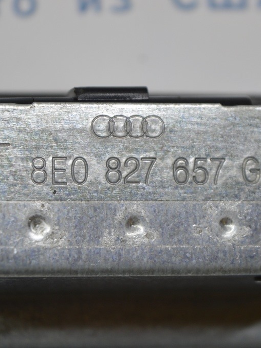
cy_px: 174
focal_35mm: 120
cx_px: 106
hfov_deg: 12.4
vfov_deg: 16.5
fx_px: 1204
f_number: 6.3
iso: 400
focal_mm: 55
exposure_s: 1/60
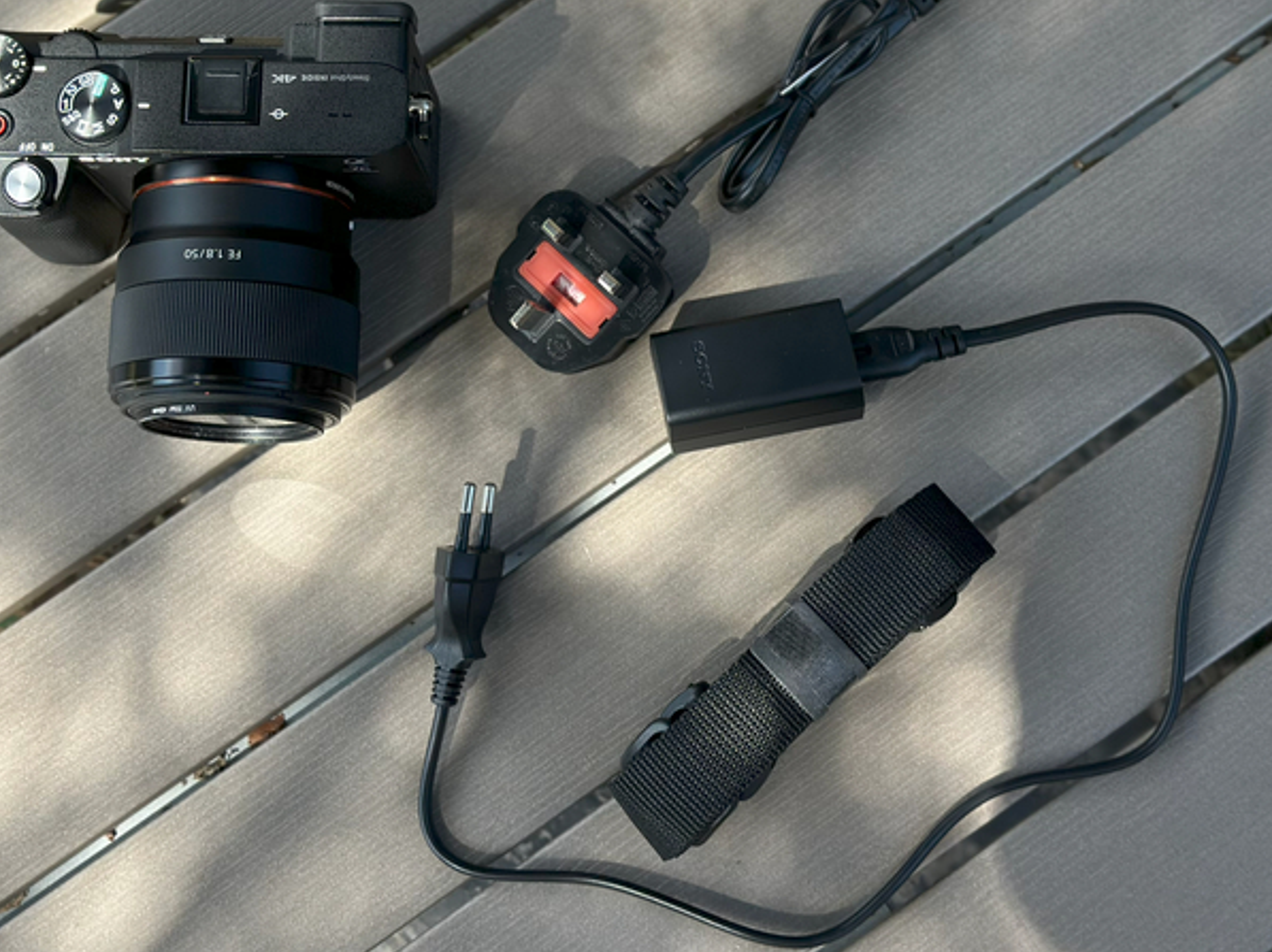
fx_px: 2057
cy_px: 407
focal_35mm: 56
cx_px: 586
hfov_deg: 34.4
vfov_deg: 26.0
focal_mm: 6.86
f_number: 1.78
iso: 80
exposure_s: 1/962
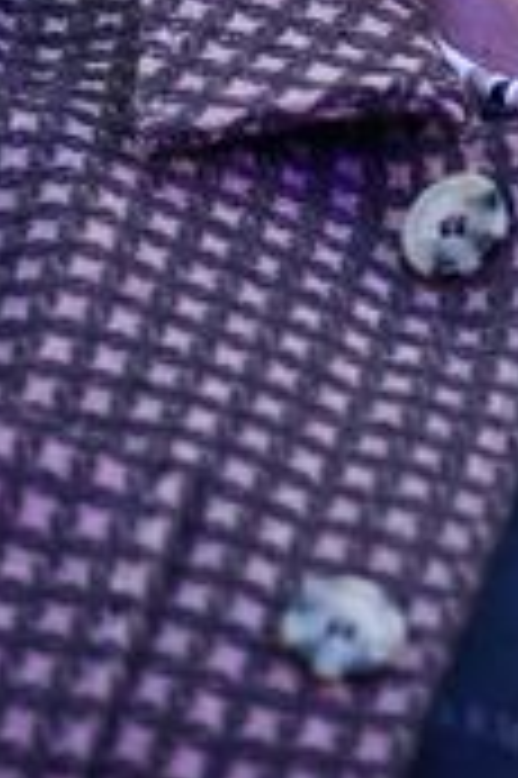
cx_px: 712
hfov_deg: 2.2
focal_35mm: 610
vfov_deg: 3.4
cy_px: -517
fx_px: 13191
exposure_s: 1/30
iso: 400
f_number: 2.8
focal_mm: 176
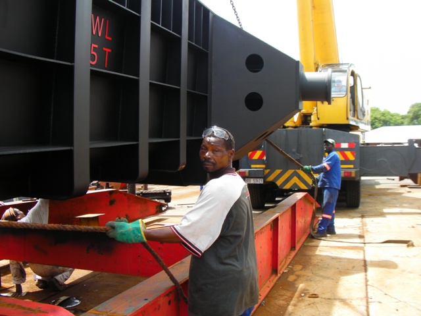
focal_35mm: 38
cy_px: 158
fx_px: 462
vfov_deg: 37.7
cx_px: 210
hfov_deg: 49.0
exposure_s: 1/162
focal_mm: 6.3
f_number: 3.5
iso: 50
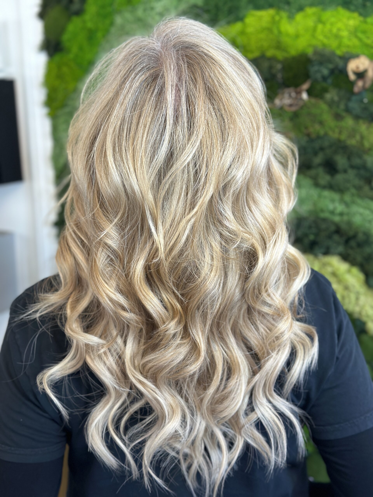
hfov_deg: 30.3
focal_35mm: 48
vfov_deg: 39.7
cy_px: 248
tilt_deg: -12.2
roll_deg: +0.6
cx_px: 186
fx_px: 690
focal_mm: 6.86
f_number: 1.78
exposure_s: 1/60
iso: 125
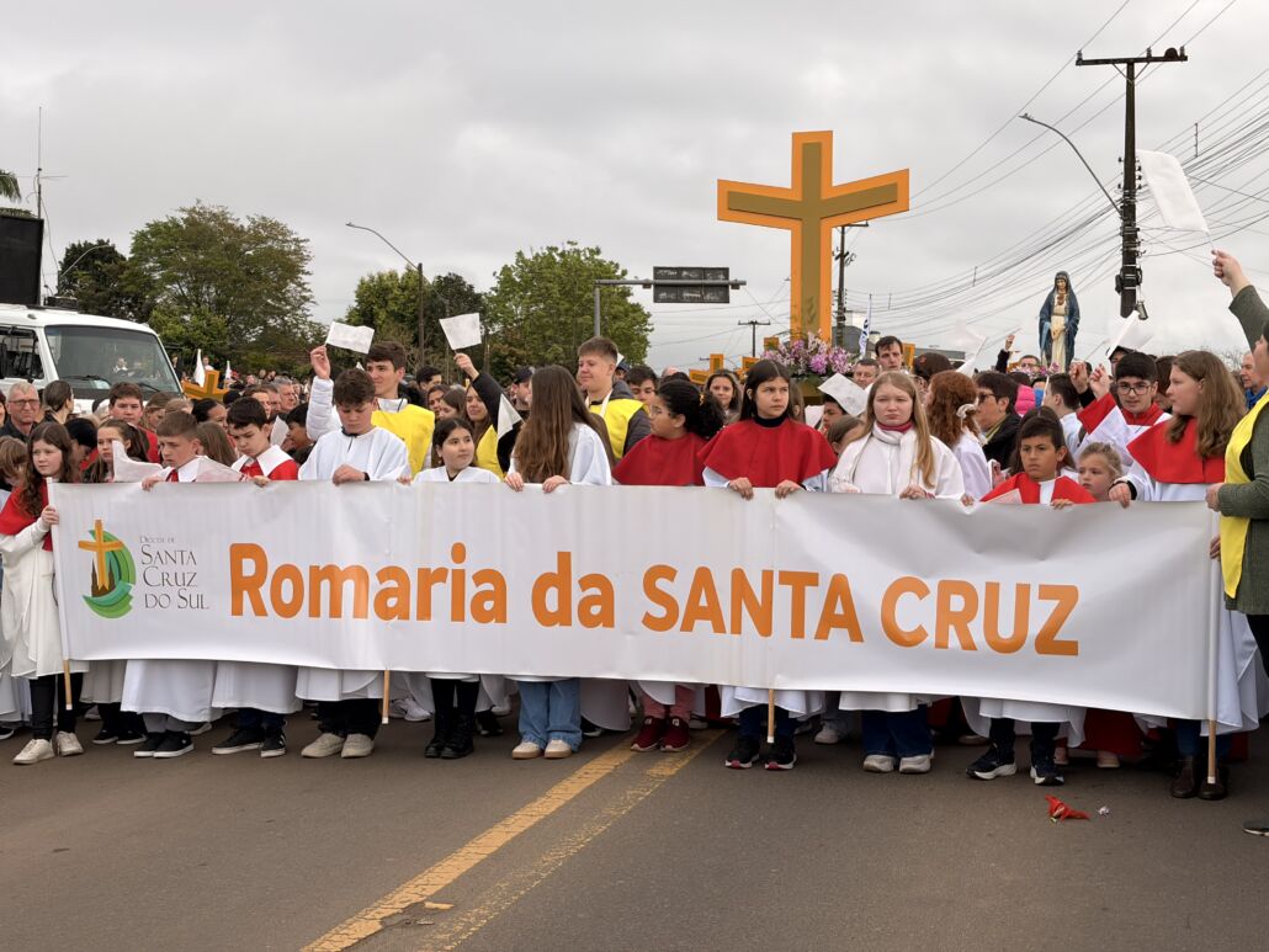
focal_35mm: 52
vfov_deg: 28.0
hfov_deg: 36.8
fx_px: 1907
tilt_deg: -0.8
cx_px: 634
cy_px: 476
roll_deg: +0.7
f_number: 1.6
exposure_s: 1/716
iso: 32
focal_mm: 5.96
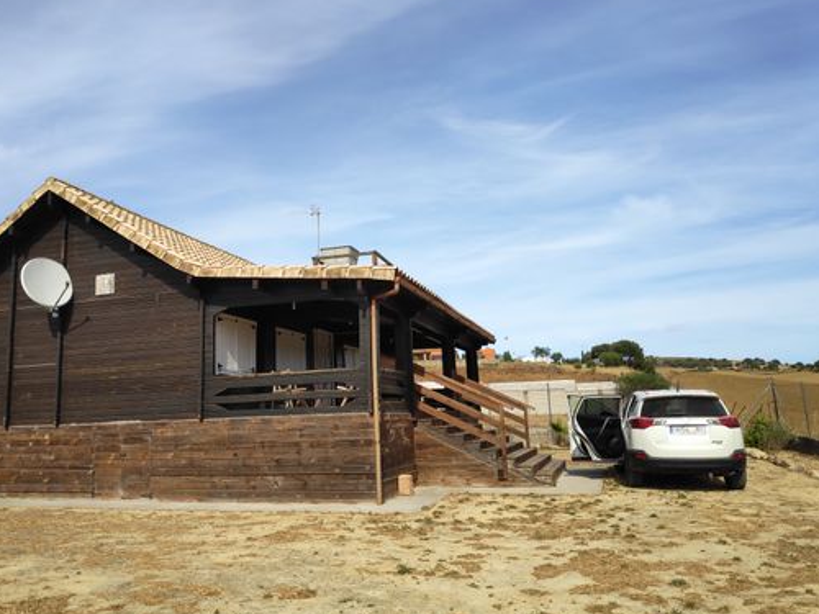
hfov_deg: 71.2
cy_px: 298
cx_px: 351
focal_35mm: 24
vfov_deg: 56.8
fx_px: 568
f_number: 1.9
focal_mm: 3.94
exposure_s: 1/1790
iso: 100
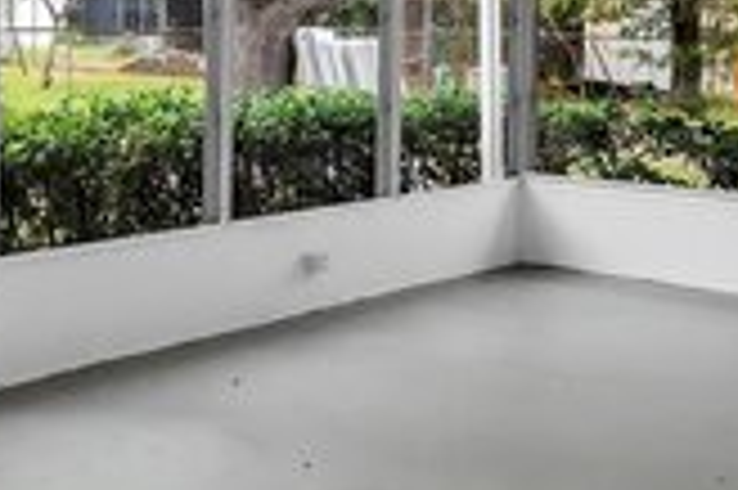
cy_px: 18
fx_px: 1311
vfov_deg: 20.6
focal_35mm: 64
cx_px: -36
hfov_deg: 29.0
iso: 400
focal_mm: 14
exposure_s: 1/60
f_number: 8
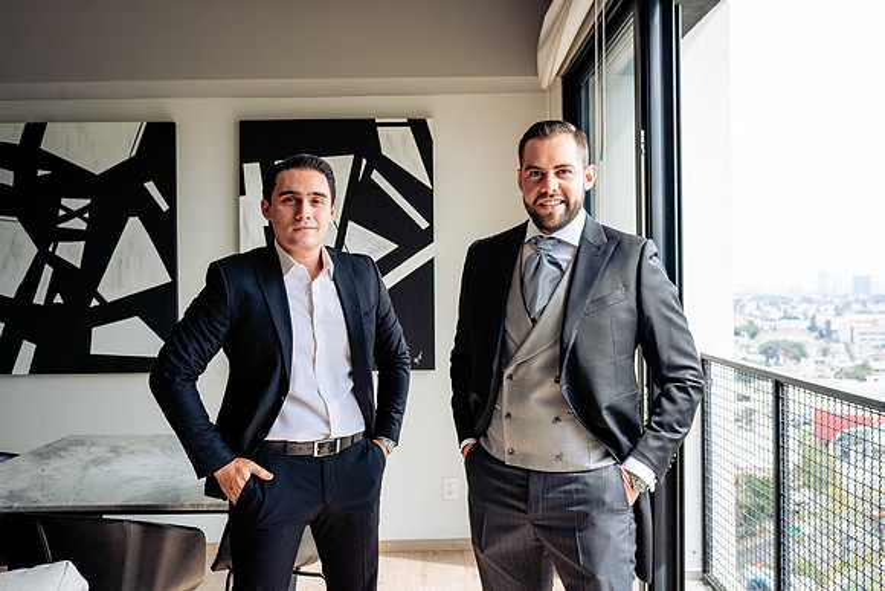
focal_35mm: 35
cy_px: 296
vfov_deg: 37.9
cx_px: 442
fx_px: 861
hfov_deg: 54.4
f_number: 5
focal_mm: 35
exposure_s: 1/400
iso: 500
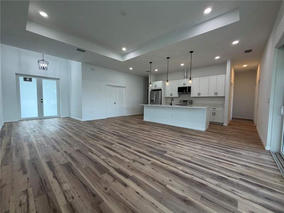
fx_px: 115
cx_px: 142
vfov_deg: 85.7
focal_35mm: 14
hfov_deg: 102.1
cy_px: 106
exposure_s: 1/120
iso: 125
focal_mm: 2.22
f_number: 2.2
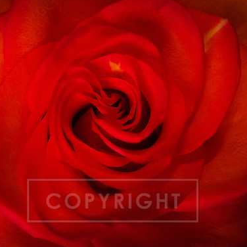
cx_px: 112
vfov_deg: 43.9
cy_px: 123
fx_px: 307
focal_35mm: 38
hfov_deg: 43.8
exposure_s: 1/80
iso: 3200
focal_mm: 29
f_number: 6.3
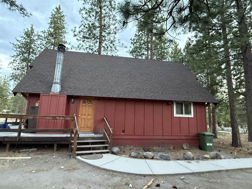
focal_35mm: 20
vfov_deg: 66.0
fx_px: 146
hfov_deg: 81.7
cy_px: 94
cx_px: 126
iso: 640
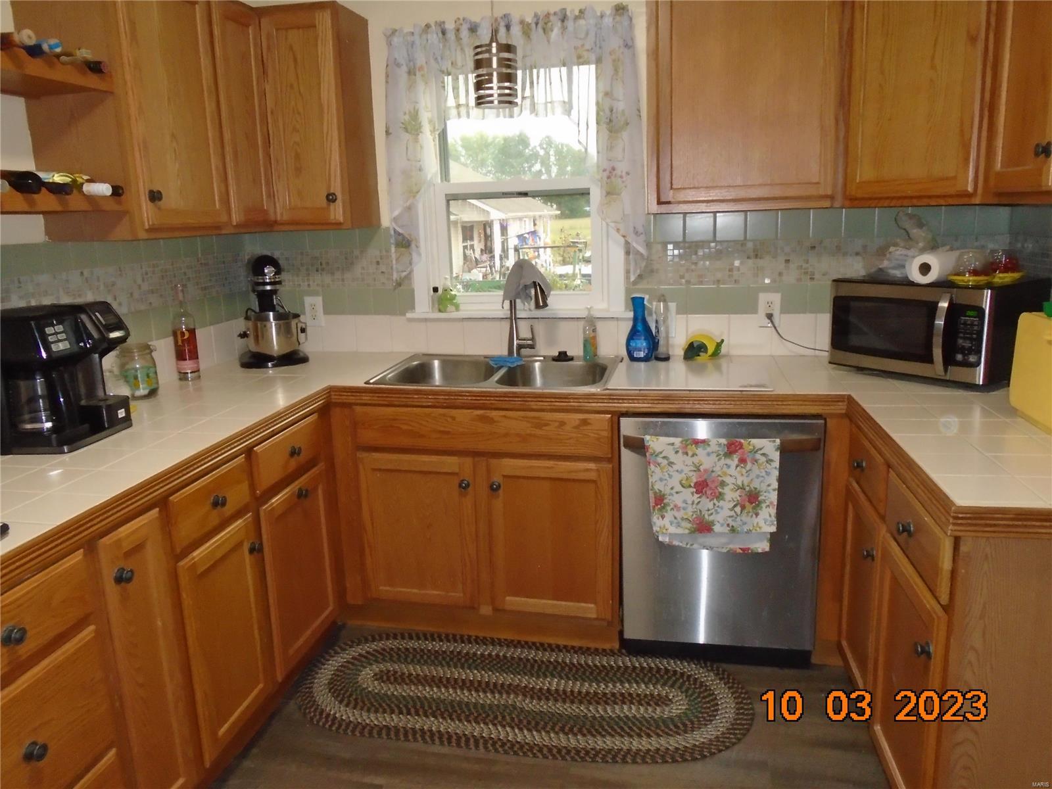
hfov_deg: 67.3
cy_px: 394
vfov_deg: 53.1
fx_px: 790
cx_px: 526
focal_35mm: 26
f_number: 3.2
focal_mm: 4.6
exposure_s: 1/30
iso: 400
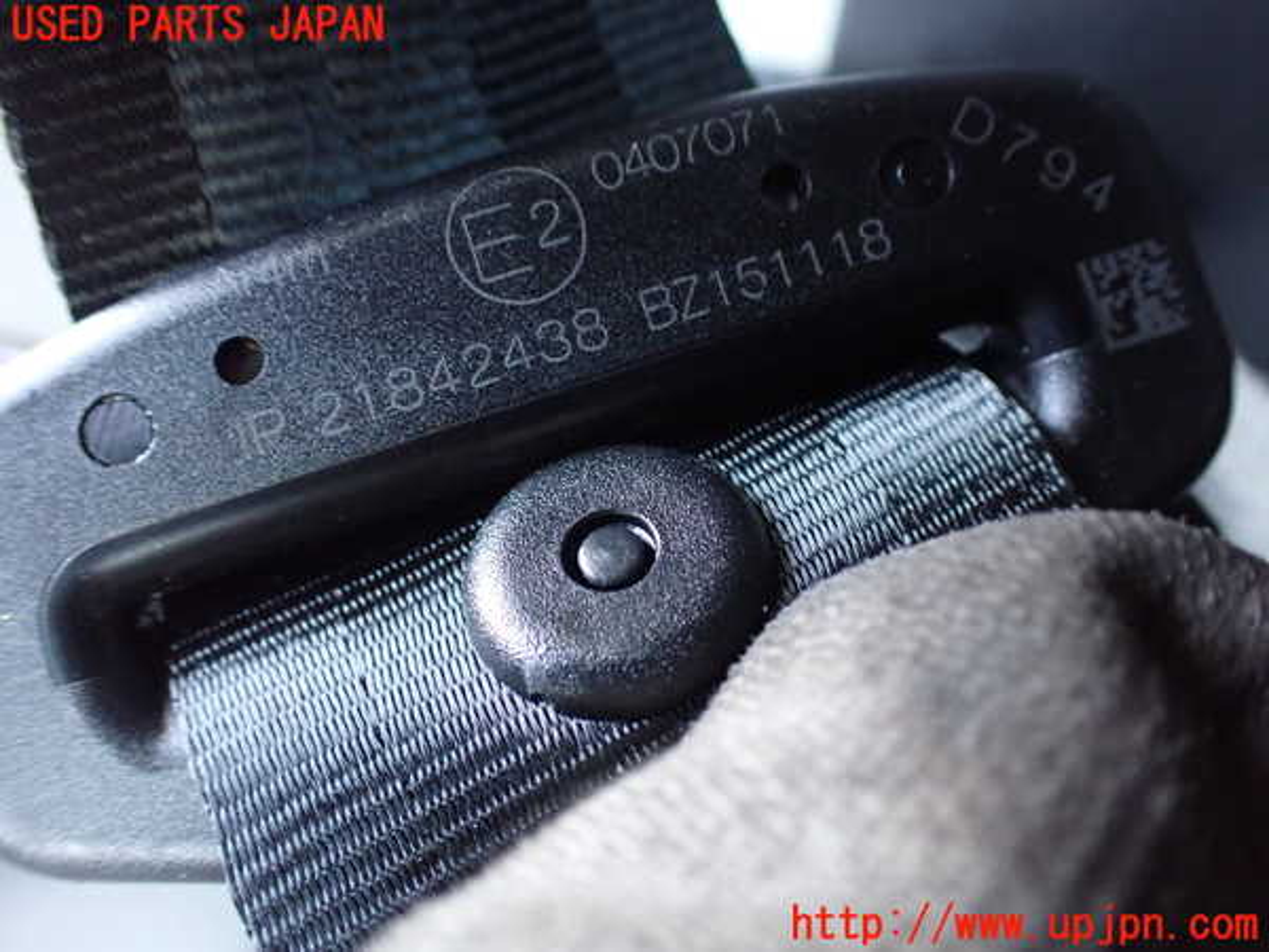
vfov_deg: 46.8
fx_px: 1100
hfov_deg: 60.0
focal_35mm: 30
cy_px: 476
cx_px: 634
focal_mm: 5.4
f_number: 2.3
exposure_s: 1/80
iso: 800
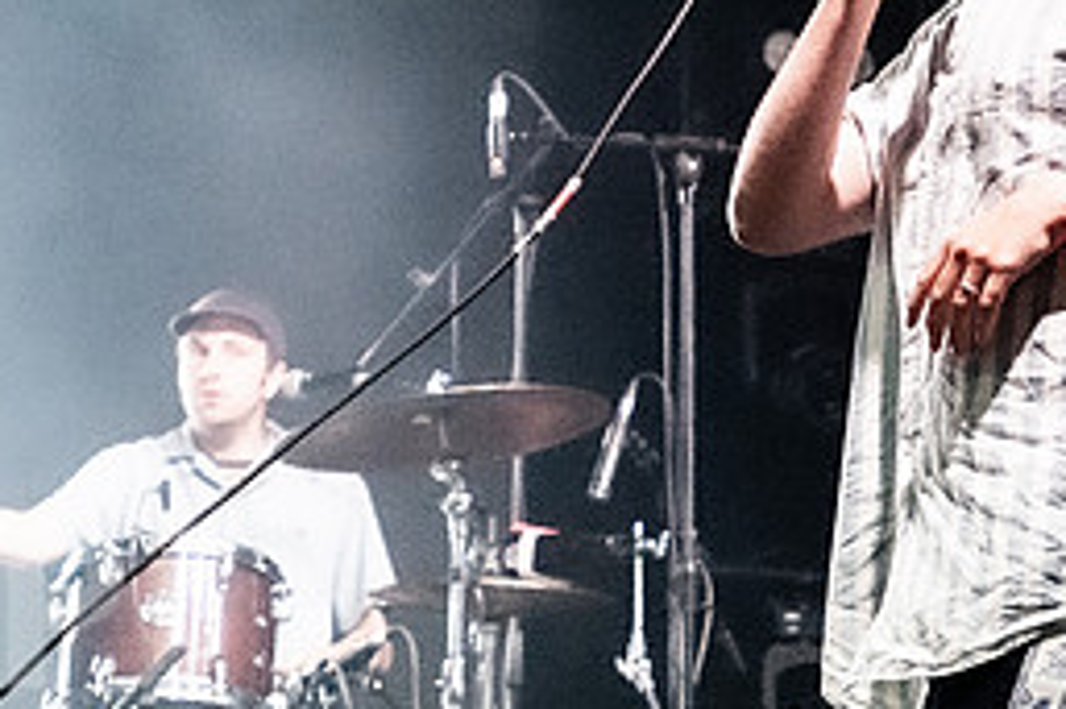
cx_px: 1031
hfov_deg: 15.2
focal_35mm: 133
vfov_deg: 10.3
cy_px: 175
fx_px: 3936
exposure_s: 1/320
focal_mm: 35
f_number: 2.8
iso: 4000
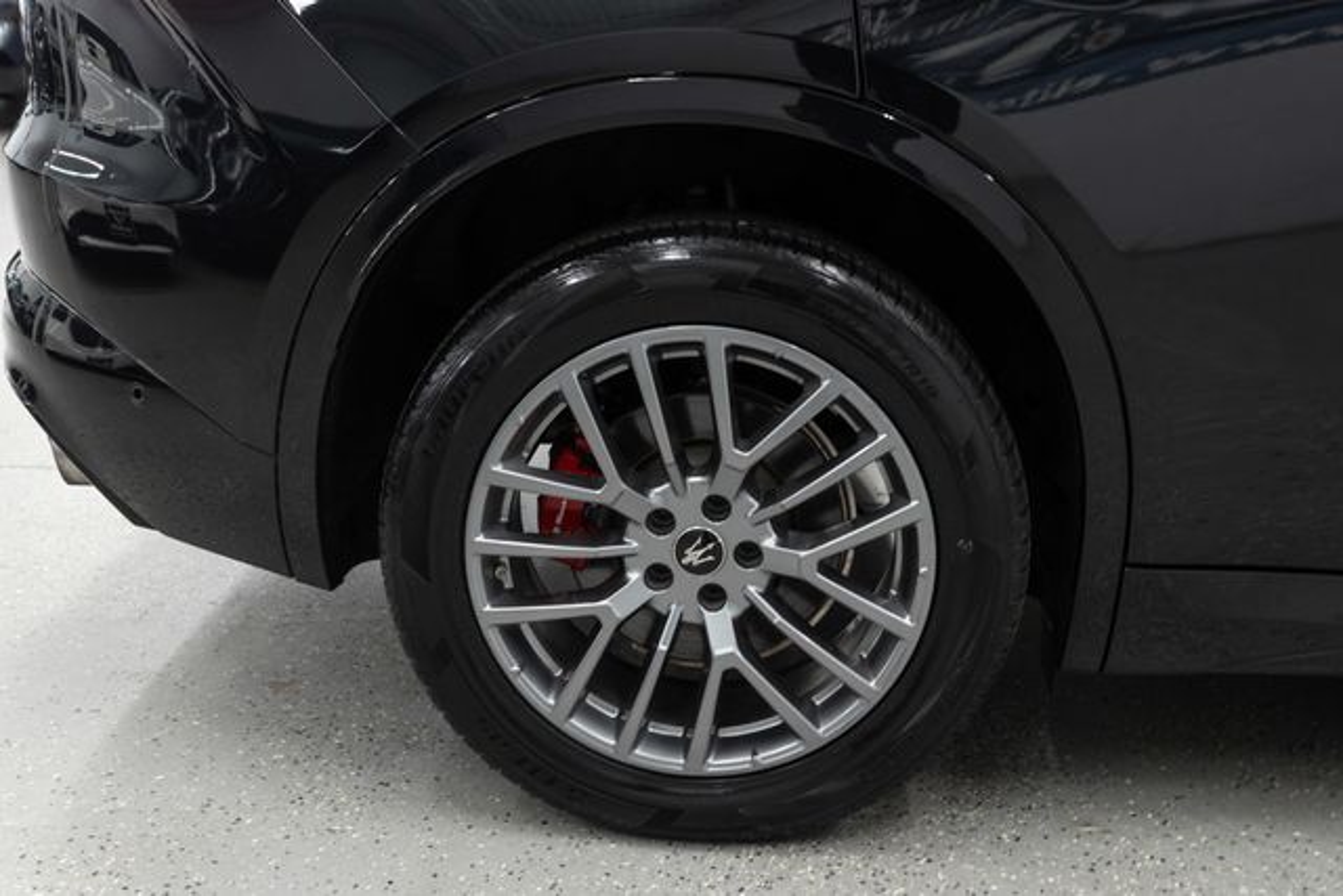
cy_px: 448
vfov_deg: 31.9
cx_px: 672
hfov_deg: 46.4
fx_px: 1567
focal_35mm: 42
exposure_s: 1/40
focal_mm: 28
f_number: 3.2
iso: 320
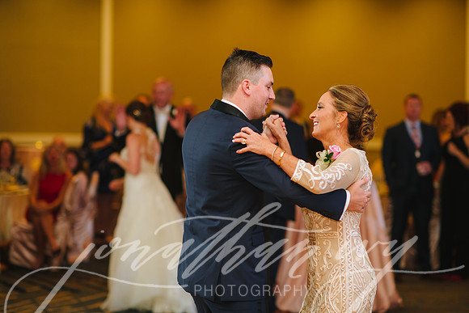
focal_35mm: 85
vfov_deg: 16.1
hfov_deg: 23.9
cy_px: 156
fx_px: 1108
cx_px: 234
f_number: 2
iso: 800
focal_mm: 85
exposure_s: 1/80
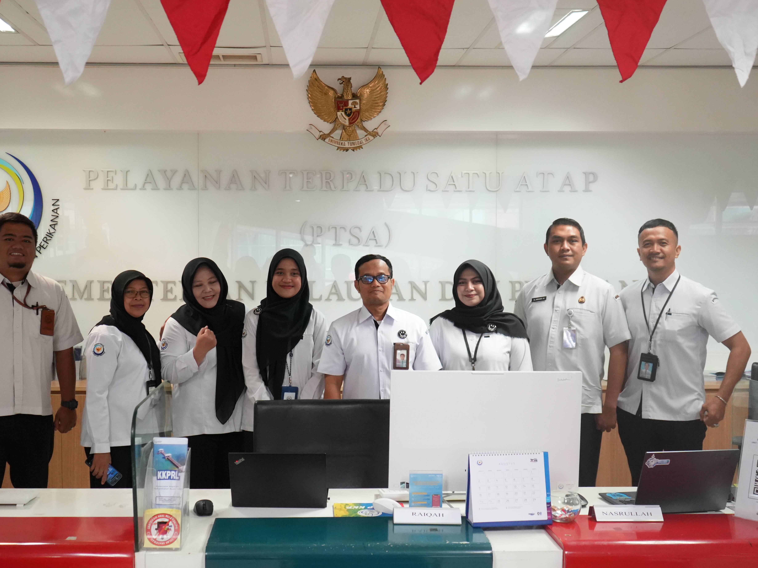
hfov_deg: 45.7
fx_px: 898
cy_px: 289
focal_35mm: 41
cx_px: 327
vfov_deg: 35.1
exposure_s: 1/320
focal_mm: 30
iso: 6400
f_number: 3.5
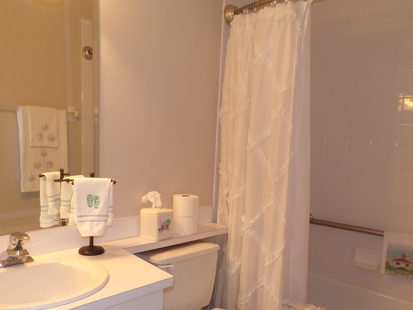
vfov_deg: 43.6
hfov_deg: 56.8
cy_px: 203
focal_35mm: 32
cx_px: 193
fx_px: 382
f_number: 3
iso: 200
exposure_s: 1/34
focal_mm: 4.3
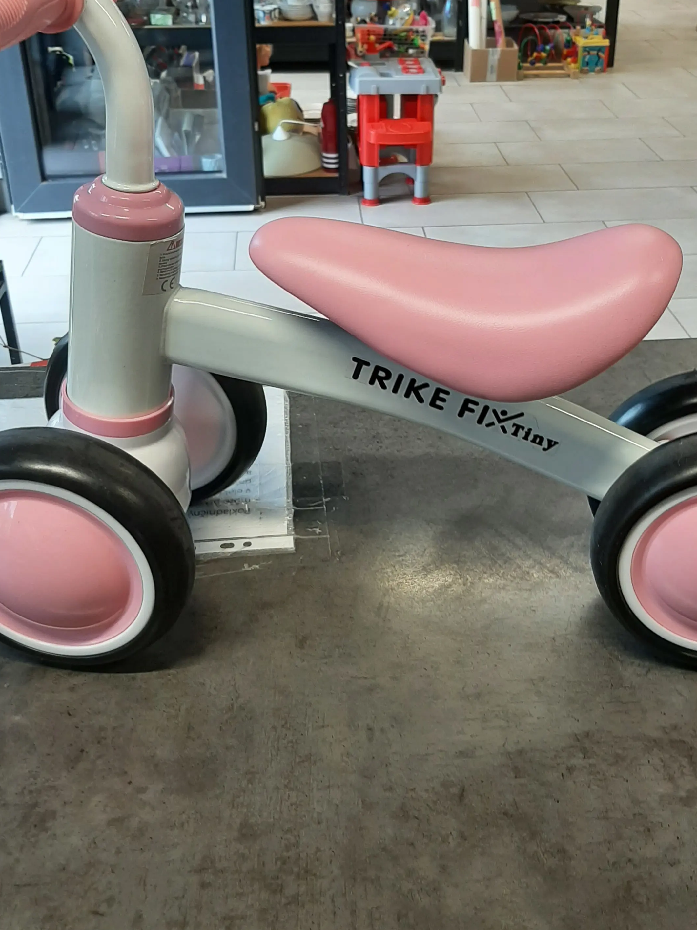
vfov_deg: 49.7
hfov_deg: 38.6
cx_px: 398
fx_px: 993
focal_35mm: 37
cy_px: 351
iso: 50
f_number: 1.7
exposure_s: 1/50
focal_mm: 3.93
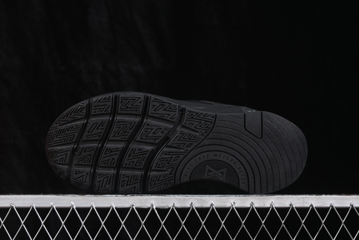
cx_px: 180
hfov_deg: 27.0
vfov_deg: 18.2
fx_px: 748
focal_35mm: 75
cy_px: 120
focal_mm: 50
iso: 160
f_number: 6.3
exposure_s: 1/60
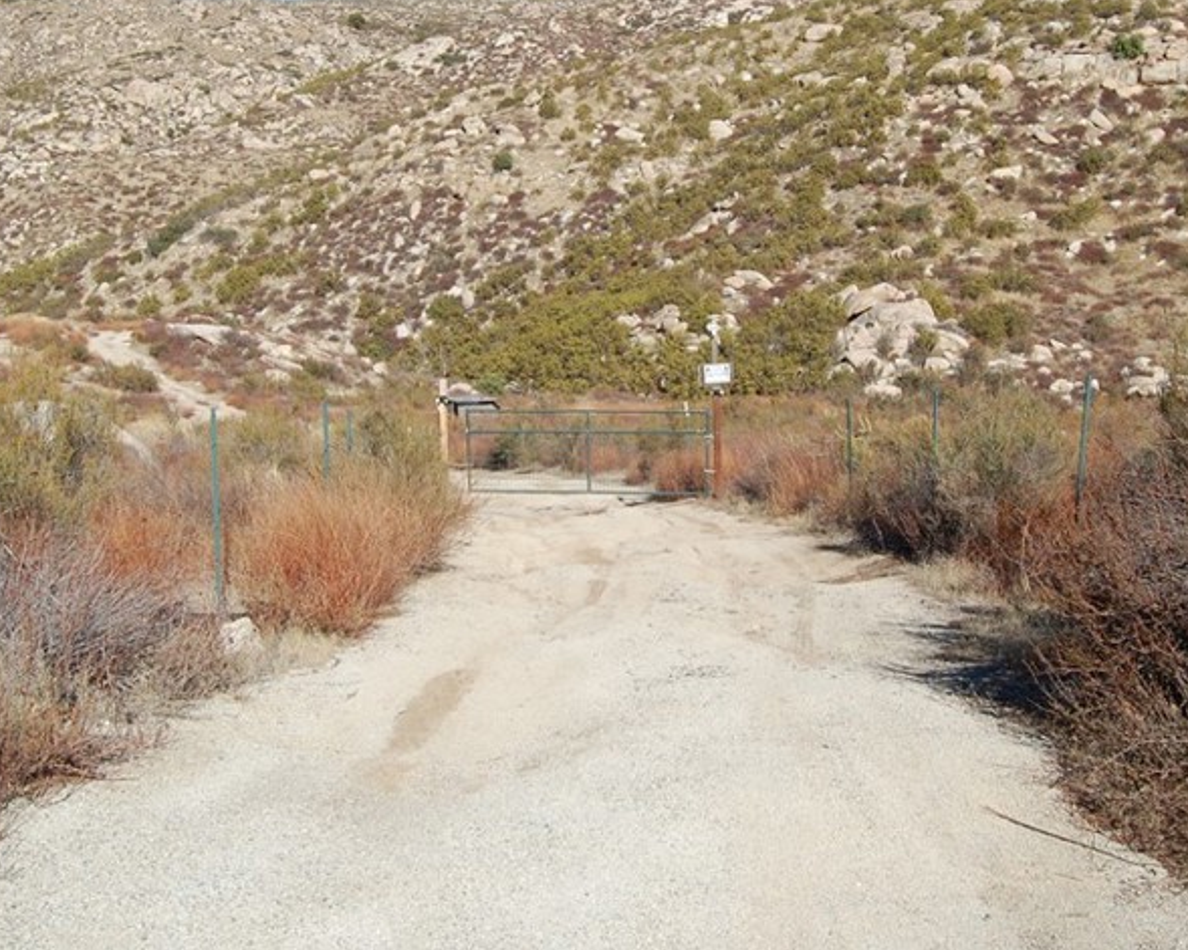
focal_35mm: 44
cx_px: 587
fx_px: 1547
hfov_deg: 42.0
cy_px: 347
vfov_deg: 33.9
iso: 200
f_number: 10
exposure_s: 1/400
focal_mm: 18
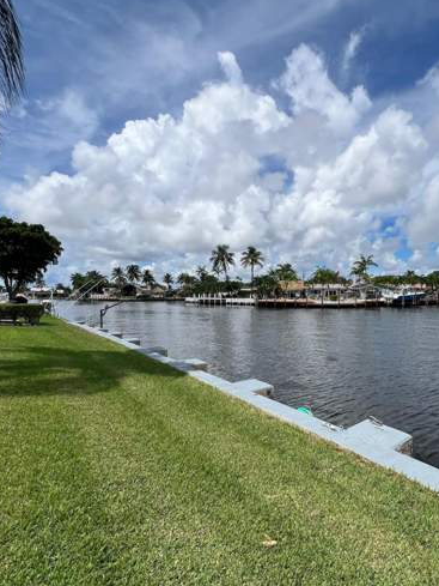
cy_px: 319
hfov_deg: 73.3
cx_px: 279
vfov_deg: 90.8
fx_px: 287
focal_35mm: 17
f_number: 1.8
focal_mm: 1.57
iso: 40
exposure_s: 1/3650
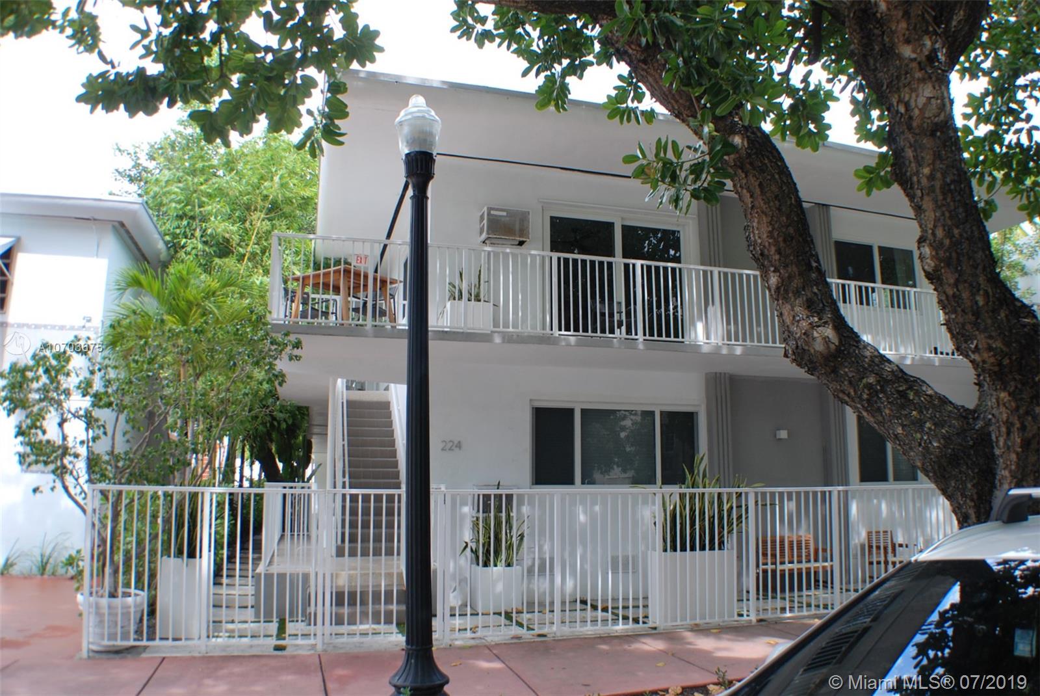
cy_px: 348
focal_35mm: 33
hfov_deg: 57.2
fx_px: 954
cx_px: 520
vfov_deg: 40.0
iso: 200
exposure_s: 1/160
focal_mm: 22
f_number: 4
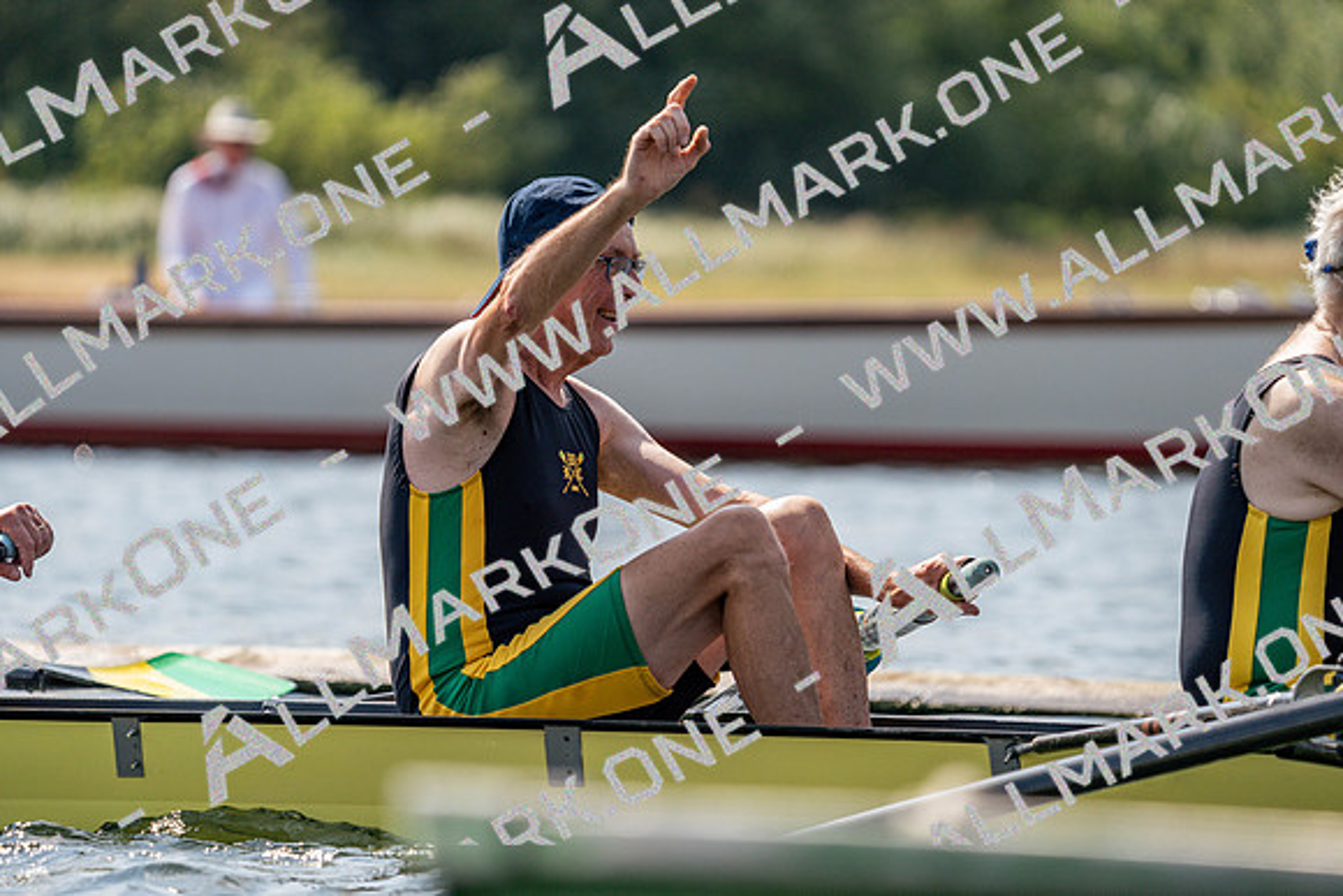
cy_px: 448
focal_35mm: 376
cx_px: 672
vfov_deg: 3.7
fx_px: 14030
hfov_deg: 5.5
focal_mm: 376
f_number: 6.3
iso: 320
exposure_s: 1/1600
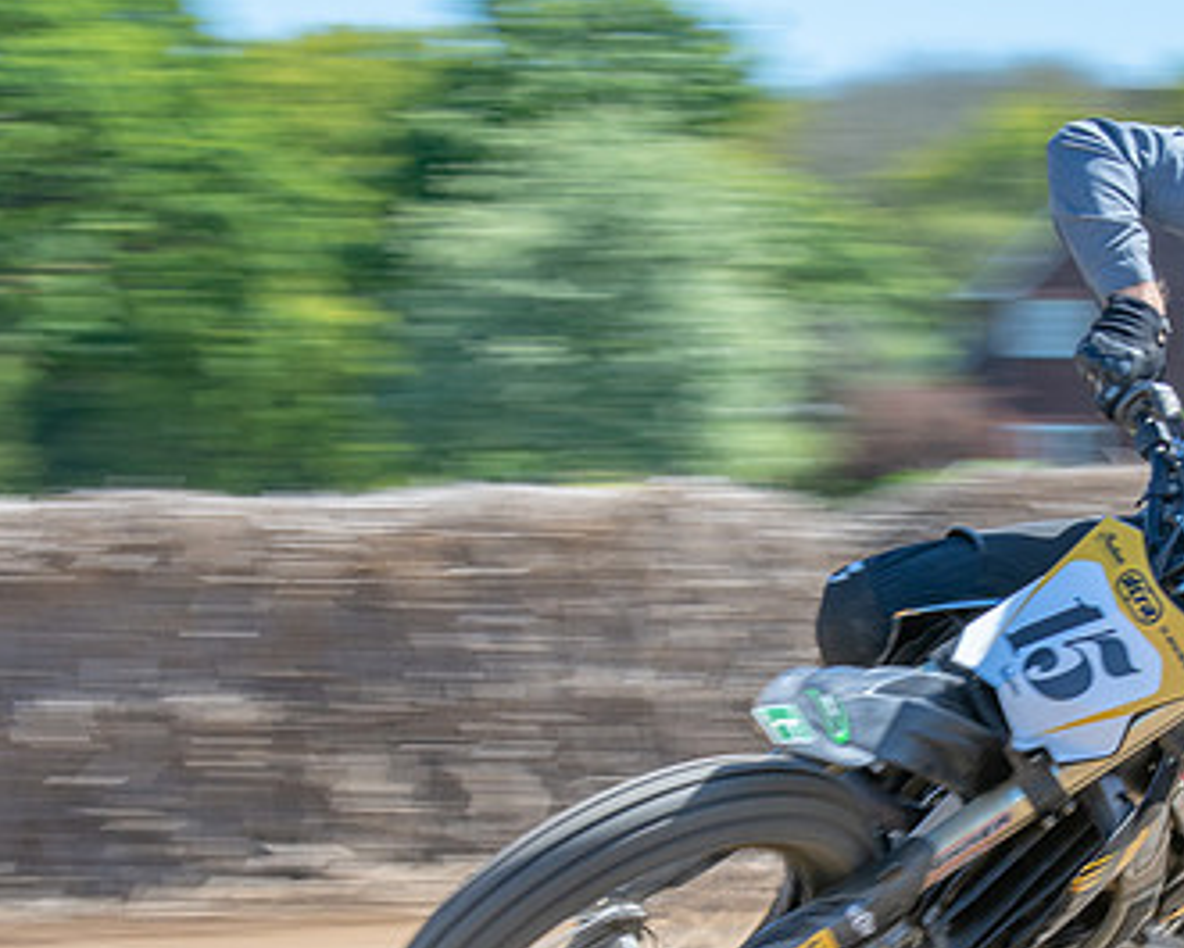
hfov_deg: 9.0
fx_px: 7501
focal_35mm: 214
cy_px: 755
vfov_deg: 7.2
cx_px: 998
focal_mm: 70
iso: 200
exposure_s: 1/160
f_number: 8
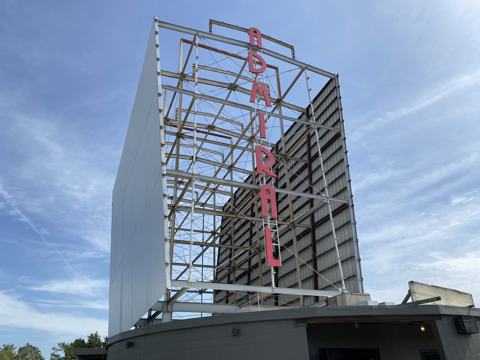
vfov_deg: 53.1
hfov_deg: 67.3
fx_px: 361
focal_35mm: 26
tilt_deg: +28.7
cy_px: 180
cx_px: 240
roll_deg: +3.3
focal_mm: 4.25
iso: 32
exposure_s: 1/4115
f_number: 1.8
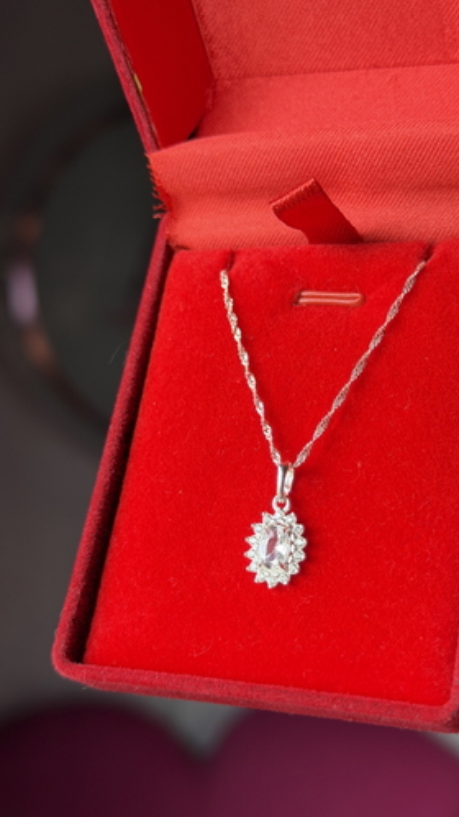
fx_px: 1212
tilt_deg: -3.9
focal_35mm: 56
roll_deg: -0.1
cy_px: 418
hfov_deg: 21.4
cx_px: 307
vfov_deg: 37.2
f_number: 1.78
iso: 64
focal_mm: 6.76
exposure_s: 1/121
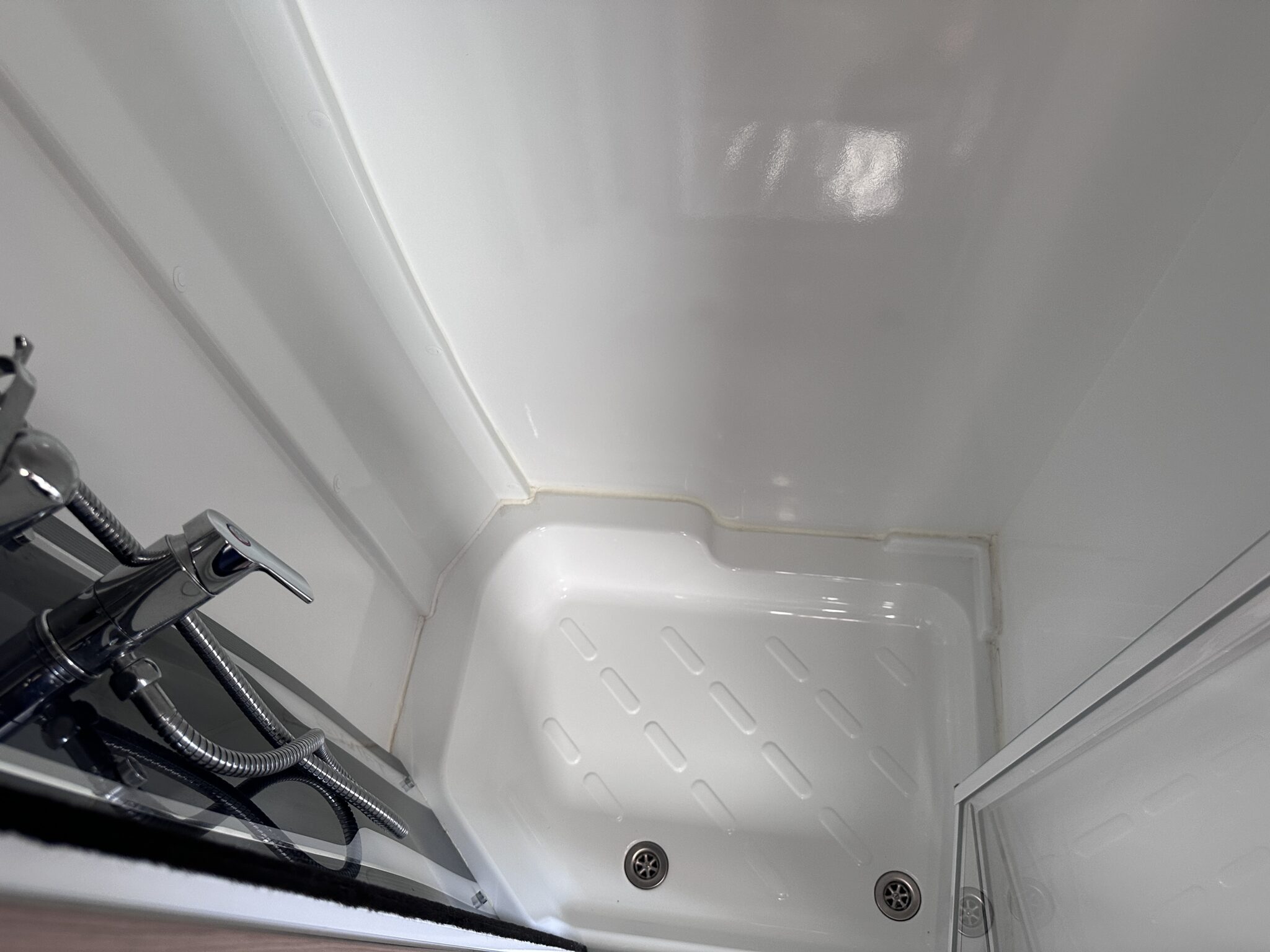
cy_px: 476
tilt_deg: -60.2
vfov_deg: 56.8
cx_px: 635
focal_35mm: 24
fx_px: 881
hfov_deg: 71.6
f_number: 1.78
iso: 250
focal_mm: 6.86
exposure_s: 1/108
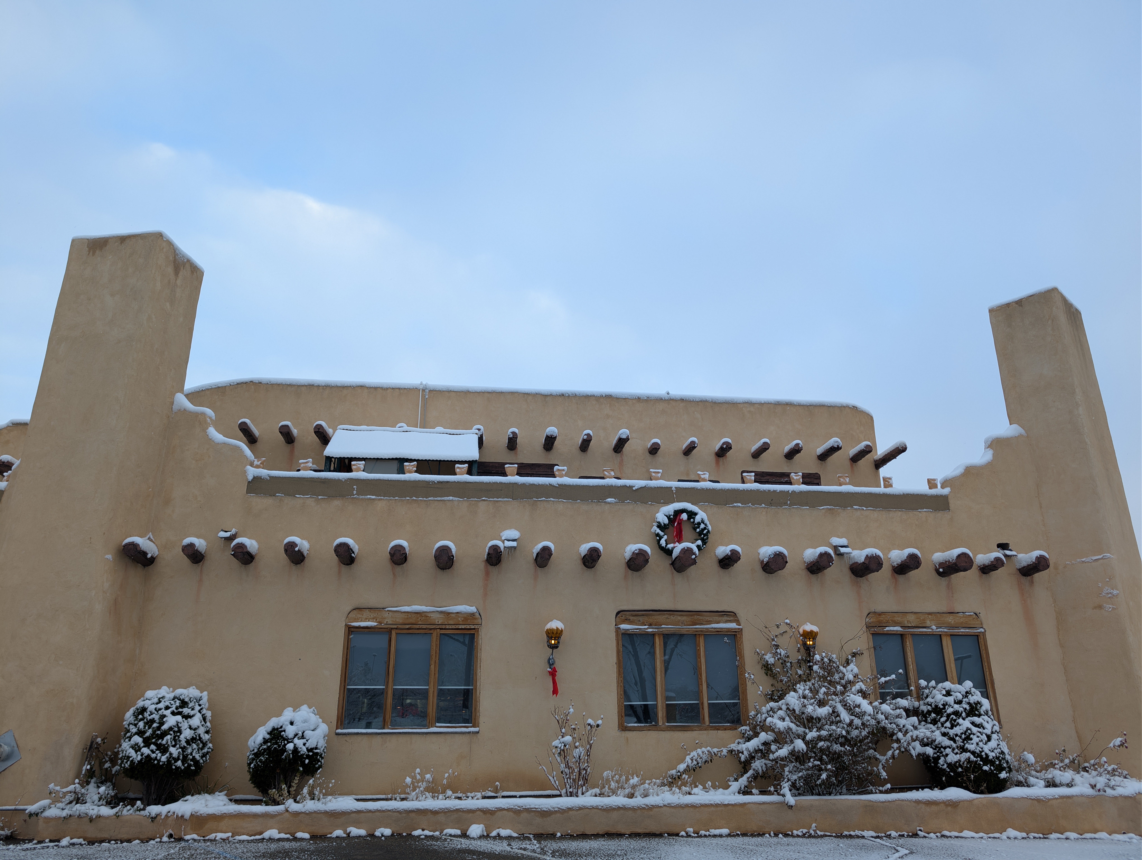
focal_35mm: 24
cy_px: 430
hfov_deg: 71.5
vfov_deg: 56.9
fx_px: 793
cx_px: 571
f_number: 1.68
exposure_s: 1/144
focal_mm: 6.9
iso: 21
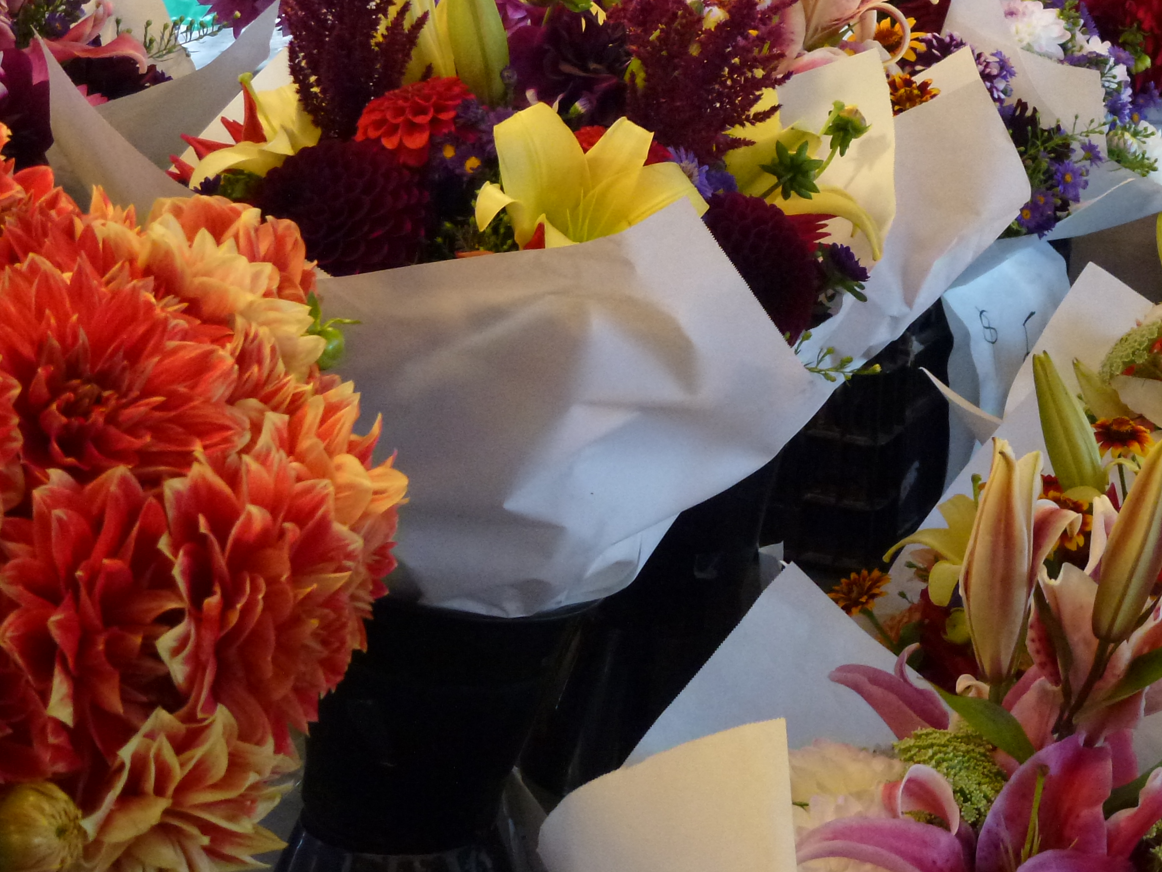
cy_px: 251
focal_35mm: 77
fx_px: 2585
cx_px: 732
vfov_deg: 19.0
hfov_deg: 25.3
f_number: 4.1
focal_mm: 8.7
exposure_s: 1/40
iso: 400
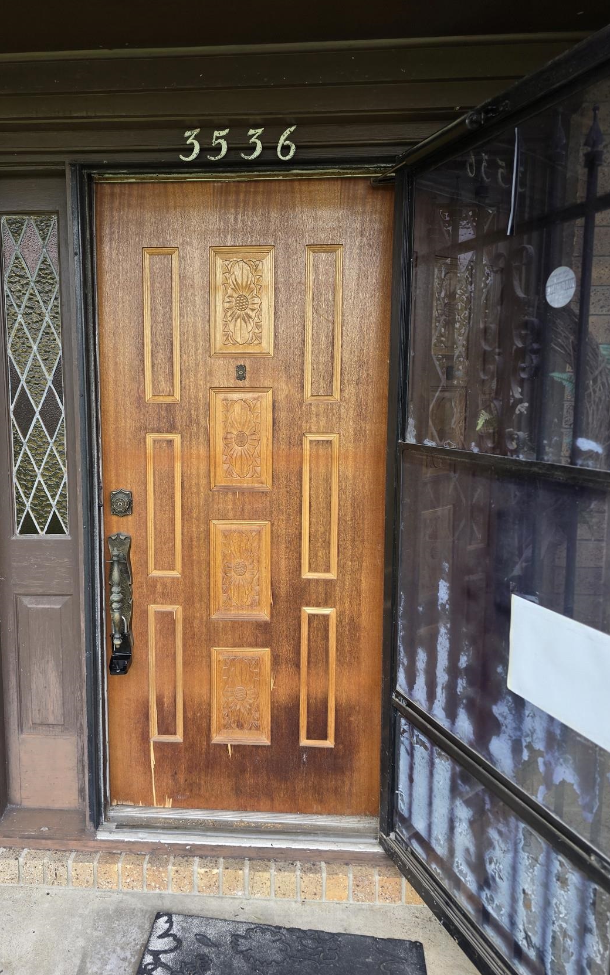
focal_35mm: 25
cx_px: 252
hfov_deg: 49.0
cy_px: 476
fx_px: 665
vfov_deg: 72.5
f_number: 1.7
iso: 50
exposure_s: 1/359
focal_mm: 6.3
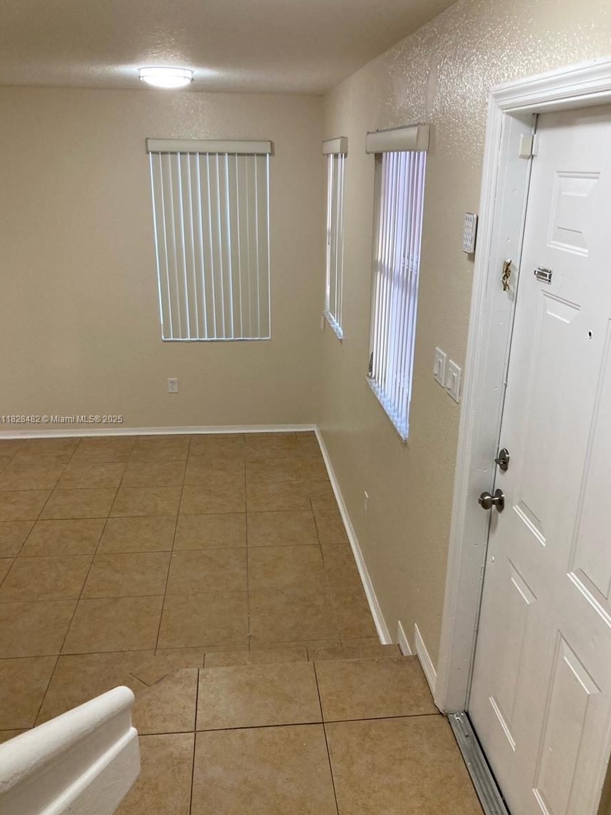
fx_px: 683
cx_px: 310
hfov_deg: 48.2
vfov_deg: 61.7
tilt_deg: -21.6
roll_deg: -1.8
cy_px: 420
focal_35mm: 29
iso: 80
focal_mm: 3.99
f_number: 1.8
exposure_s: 1/60
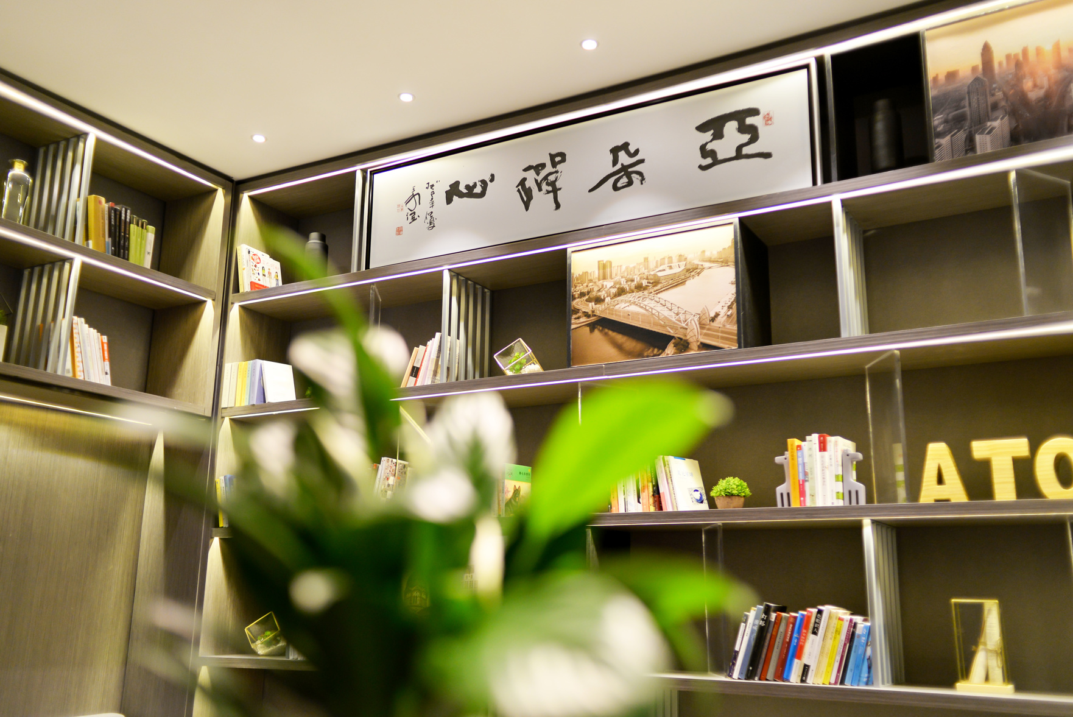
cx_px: 536
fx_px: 1044
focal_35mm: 35
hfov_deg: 54.4
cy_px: 358
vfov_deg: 37.9
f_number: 2
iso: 450
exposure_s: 1/125
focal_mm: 35
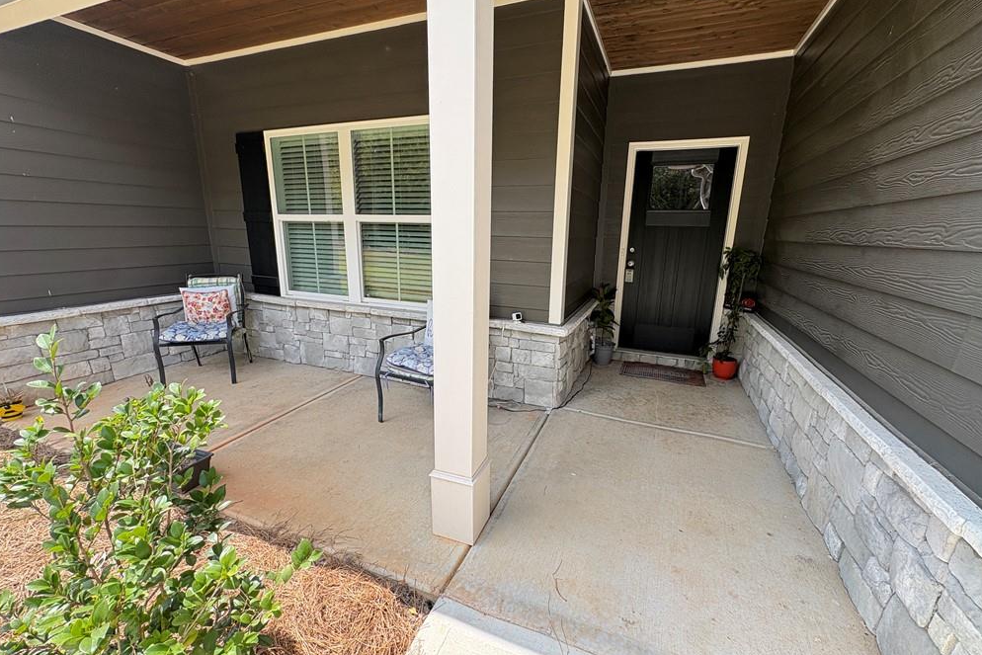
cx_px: 497
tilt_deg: -12.4
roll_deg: -0.5
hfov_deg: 100.4
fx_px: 409
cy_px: 326
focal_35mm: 15
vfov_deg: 77.3
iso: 40
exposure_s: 1/298
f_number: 2.2
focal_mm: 2.22
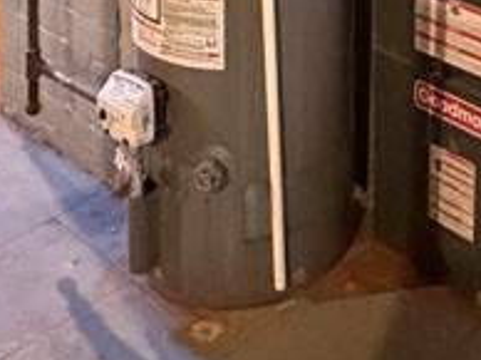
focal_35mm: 74
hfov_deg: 25.0
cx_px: 486
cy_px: -345
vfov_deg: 15.9
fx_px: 1027
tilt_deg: -3.2
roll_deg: -0.7
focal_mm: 2.22
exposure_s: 1/40
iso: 1250
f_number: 2.2
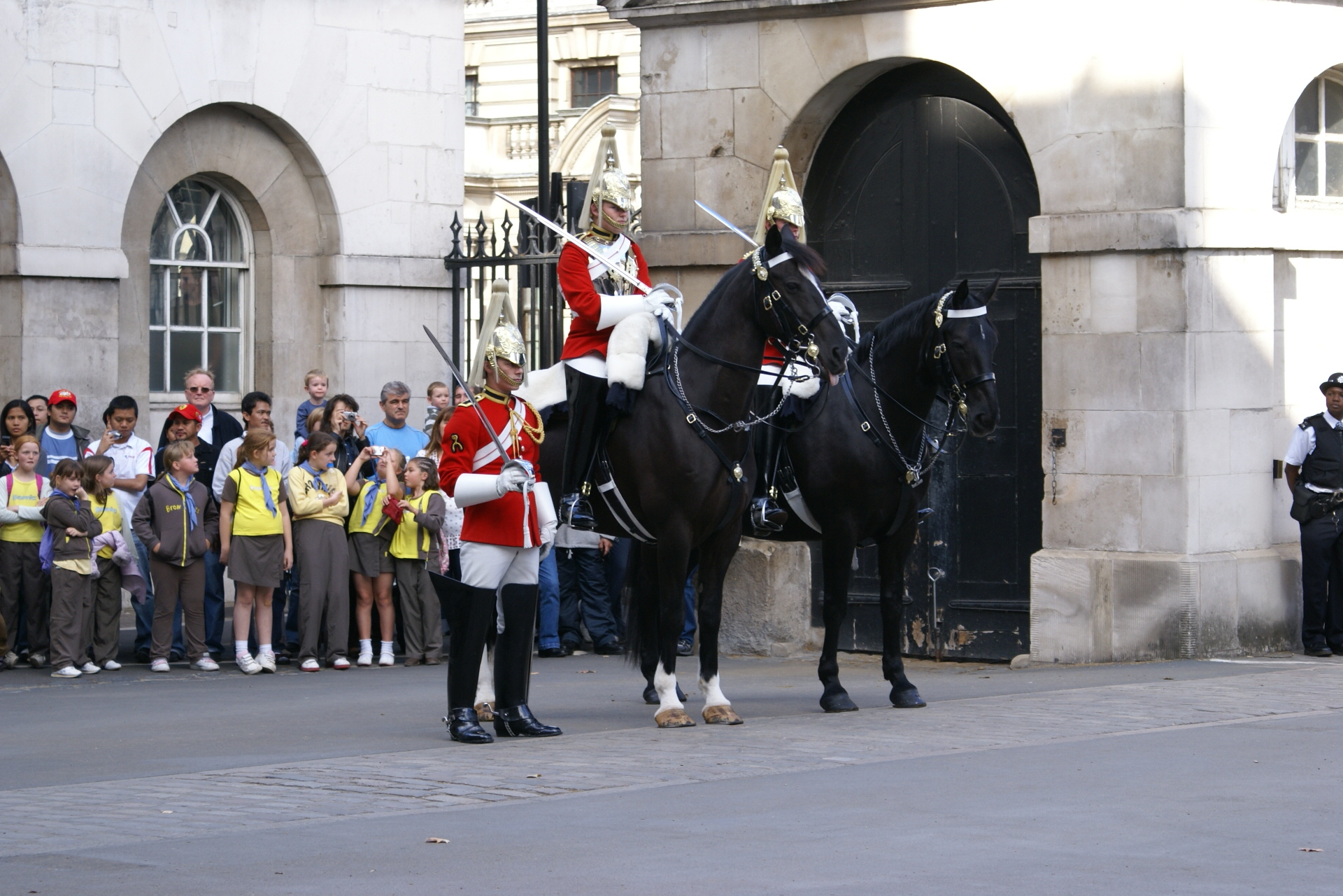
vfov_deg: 13.0
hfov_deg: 19.5
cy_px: 448
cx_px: 672
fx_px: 3917
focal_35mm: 105
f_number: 5.6
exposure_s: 1/125
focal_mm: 70
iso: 200
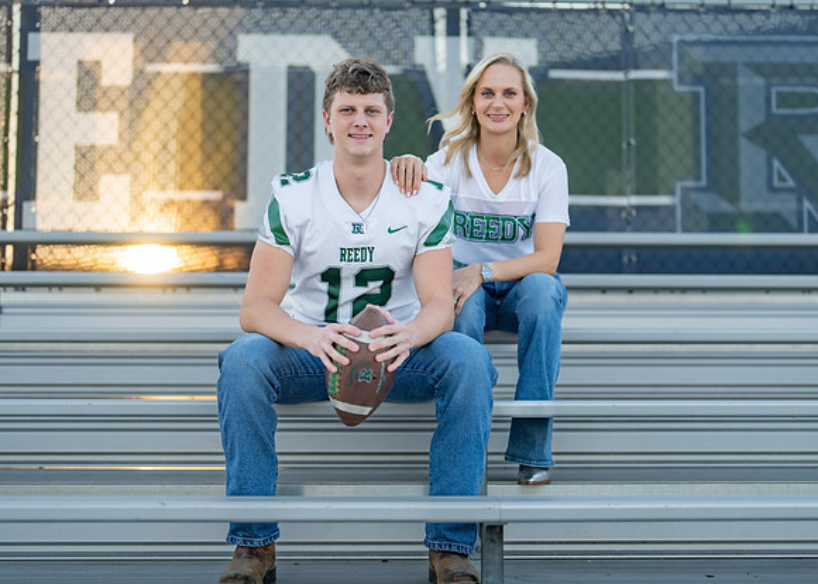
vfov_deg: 23.3
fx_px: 1417
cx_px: 454
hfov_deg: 32.2
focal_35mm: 61
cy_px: 248
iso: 100
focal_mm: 50
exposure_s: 1/1250
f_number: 1.2
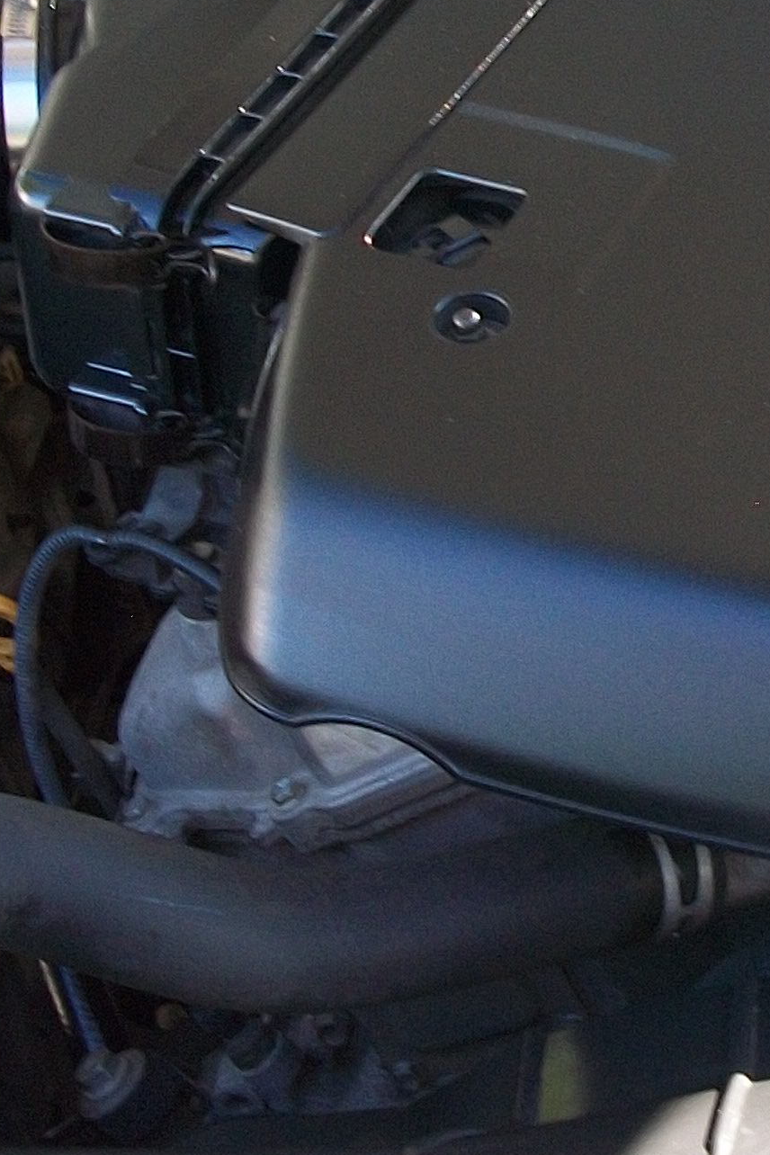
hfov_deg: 14.8
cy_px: 215
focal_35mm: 90
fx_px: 2887
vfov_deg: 22.3
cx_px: 834
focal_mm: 5.7
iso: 80
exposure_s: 1/60
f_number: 2.9
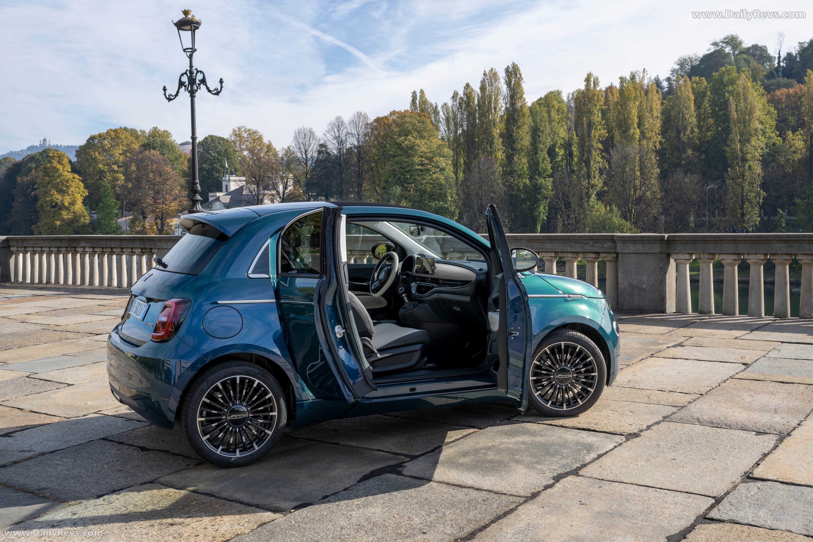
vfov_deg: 33.4
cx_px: 406
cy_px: 271
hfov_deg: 48.5
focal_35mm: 40
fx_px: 903
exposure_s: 1/80
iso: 100
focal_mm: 40
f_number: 10
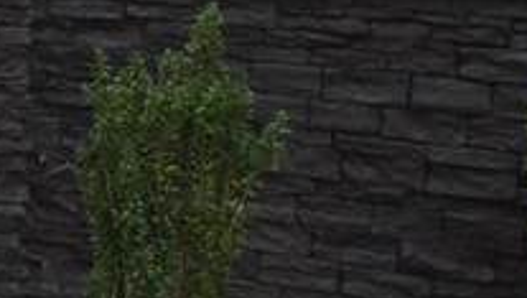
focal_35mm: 97
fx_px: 1357
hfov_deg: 11.4
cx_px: -1074
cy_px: -106
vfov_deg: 12.1
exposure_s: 1/200
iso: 500
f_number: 9
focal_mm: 10
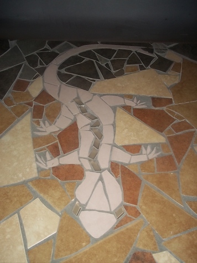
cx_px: 98
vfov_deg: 51.4
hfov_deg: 39.6
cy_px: 132
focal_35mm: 36
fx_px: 273
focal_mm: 6.5
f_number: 3.1
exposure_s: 1/30
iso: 80
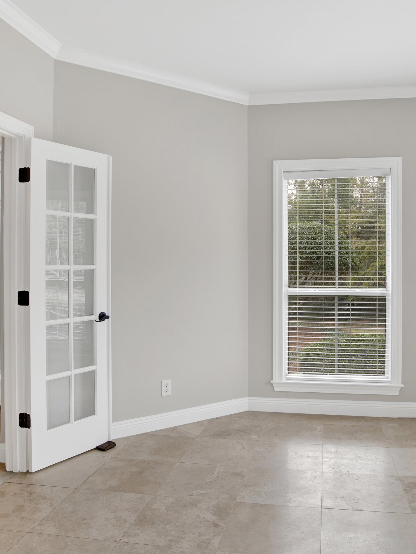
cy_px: 261
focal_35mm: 29
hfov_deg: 47.8
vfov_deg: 61.6
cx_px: 257
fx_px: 465
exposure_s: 1/4
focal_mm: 18
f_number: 11
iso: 200
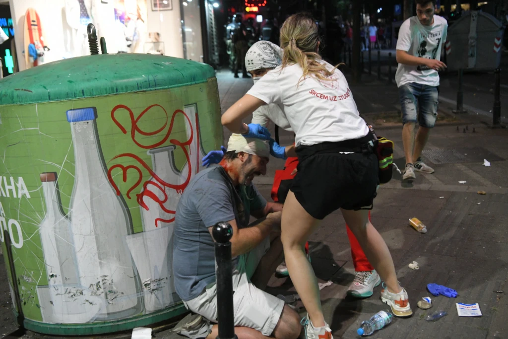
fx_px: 564
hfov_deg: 48.5
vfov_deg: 33.4
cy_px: 170
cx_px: 254
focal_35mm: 40
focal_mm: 40
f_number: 3.5
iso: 6400
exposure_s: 1/160
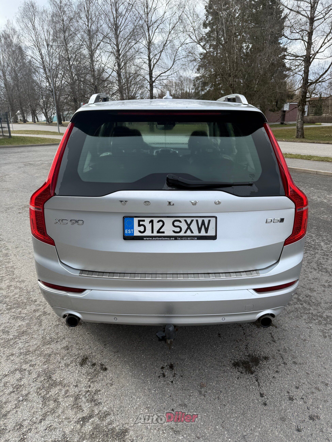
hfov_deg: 56.8
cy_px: 221
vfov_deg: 71.6
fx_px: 307
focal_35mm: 24
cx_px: 166
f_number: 1.78
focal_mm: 6.76
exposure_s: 1/1493
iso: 80
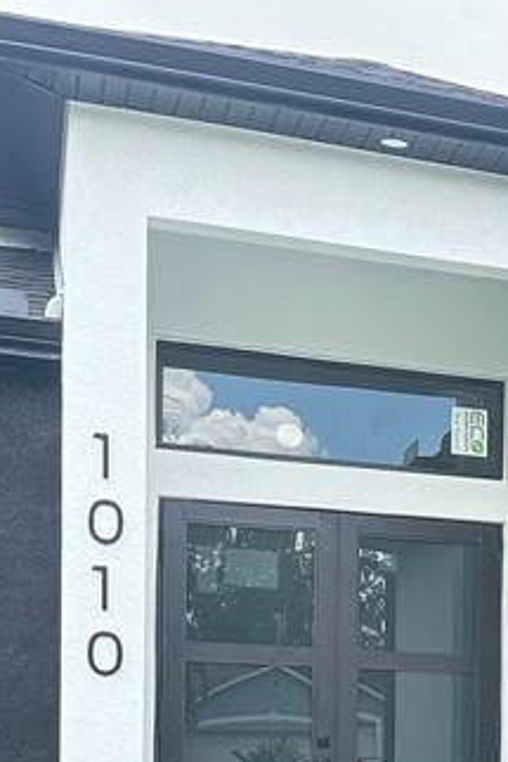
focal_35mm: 86
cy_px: 795
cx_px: 1030
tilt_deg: -0.2
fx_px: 1818
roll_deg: -0.1
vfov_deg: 22.5
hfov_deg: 13.5
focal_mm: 5.96
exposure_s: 1/478
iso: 64
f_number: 1.6
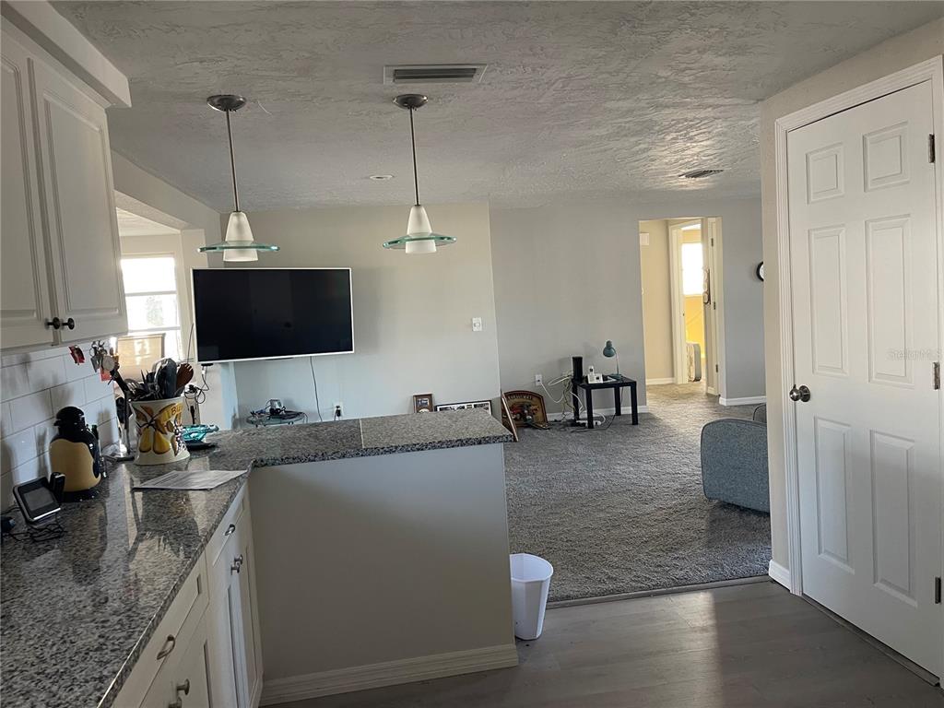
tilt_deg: -5.8
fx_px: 682
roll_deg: +2.5
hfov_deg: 69.4
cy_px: 354
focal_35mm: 25
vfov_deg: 54.9
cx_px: 472
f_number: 1.6
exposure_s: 1/60
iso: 160
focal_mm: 5.1
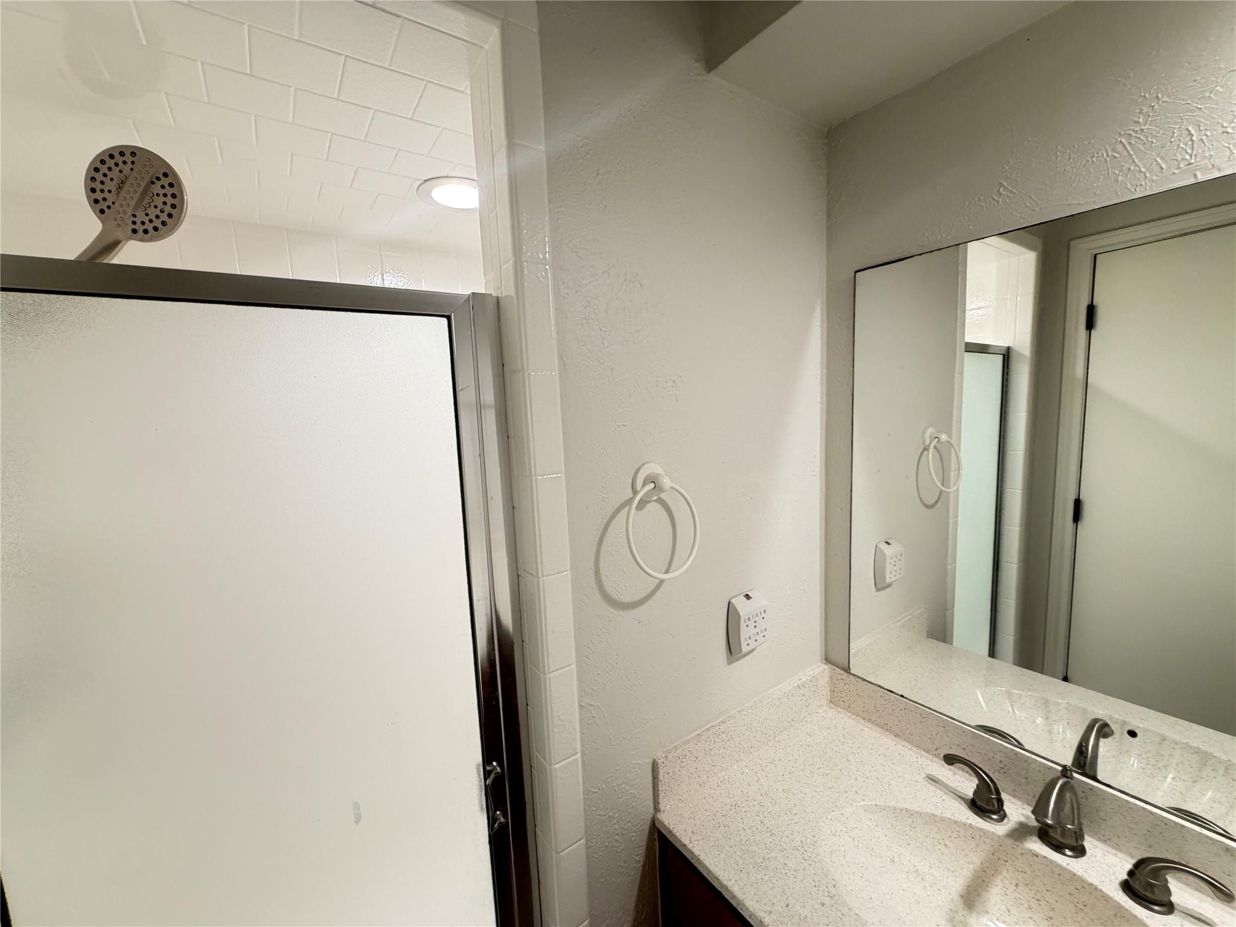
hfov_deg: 102.1
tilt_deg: -5.4
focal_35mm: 14
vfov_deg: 85.7
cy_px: 464
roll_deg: +3.4
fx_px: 500
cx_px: 618
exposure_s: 1/60
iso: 400
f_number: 2.2
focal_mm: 2.22
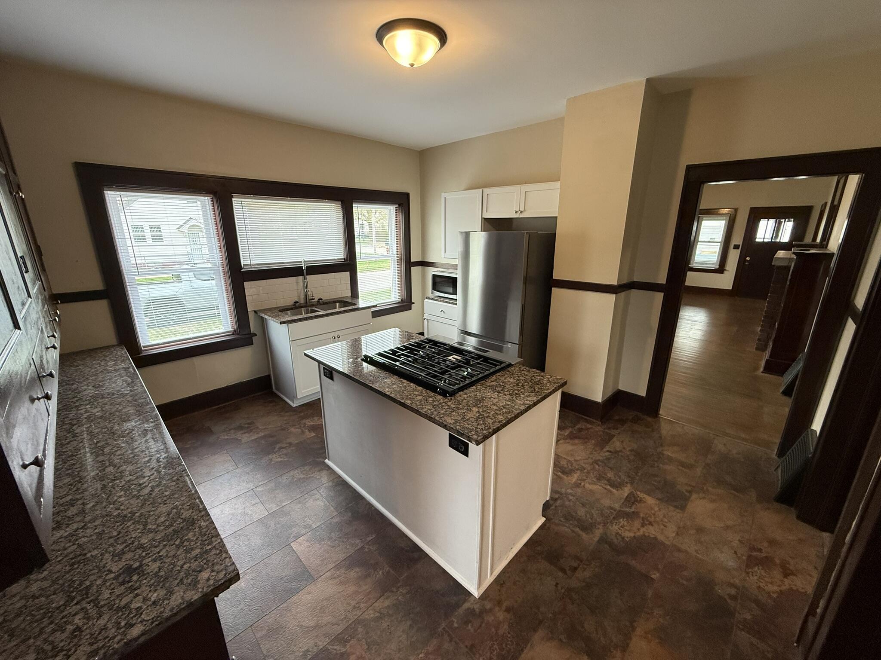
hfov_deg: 102.1
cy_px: 330
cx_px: 440
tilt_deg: -14.9
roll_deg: +0.3
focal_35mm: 14
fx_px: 356
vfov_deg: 85.7
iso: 250
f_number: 2.2
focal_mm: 2.22
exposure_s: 1/99
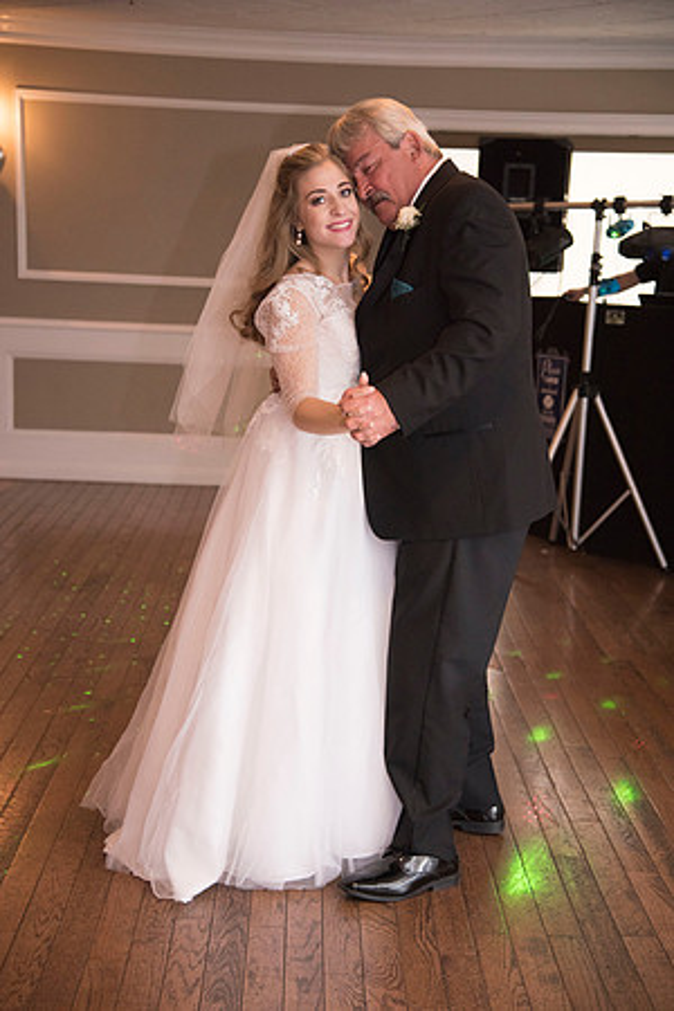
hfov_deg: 23.4
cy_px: 506
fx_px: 1629
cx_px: 337
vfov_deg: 34.5
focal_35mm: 58
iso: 2000
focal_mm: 58
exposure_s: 1/125
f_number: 4
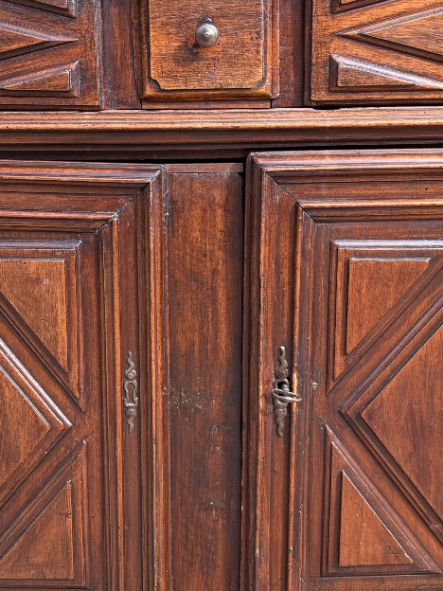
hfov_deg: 29.1
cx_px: 194
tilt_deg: -10.3
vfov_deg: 38.1
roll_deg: -1.0
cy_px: 255
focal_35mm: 50
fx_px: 853
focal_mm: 5.96
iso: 50
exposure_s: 1/612
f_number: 1.6
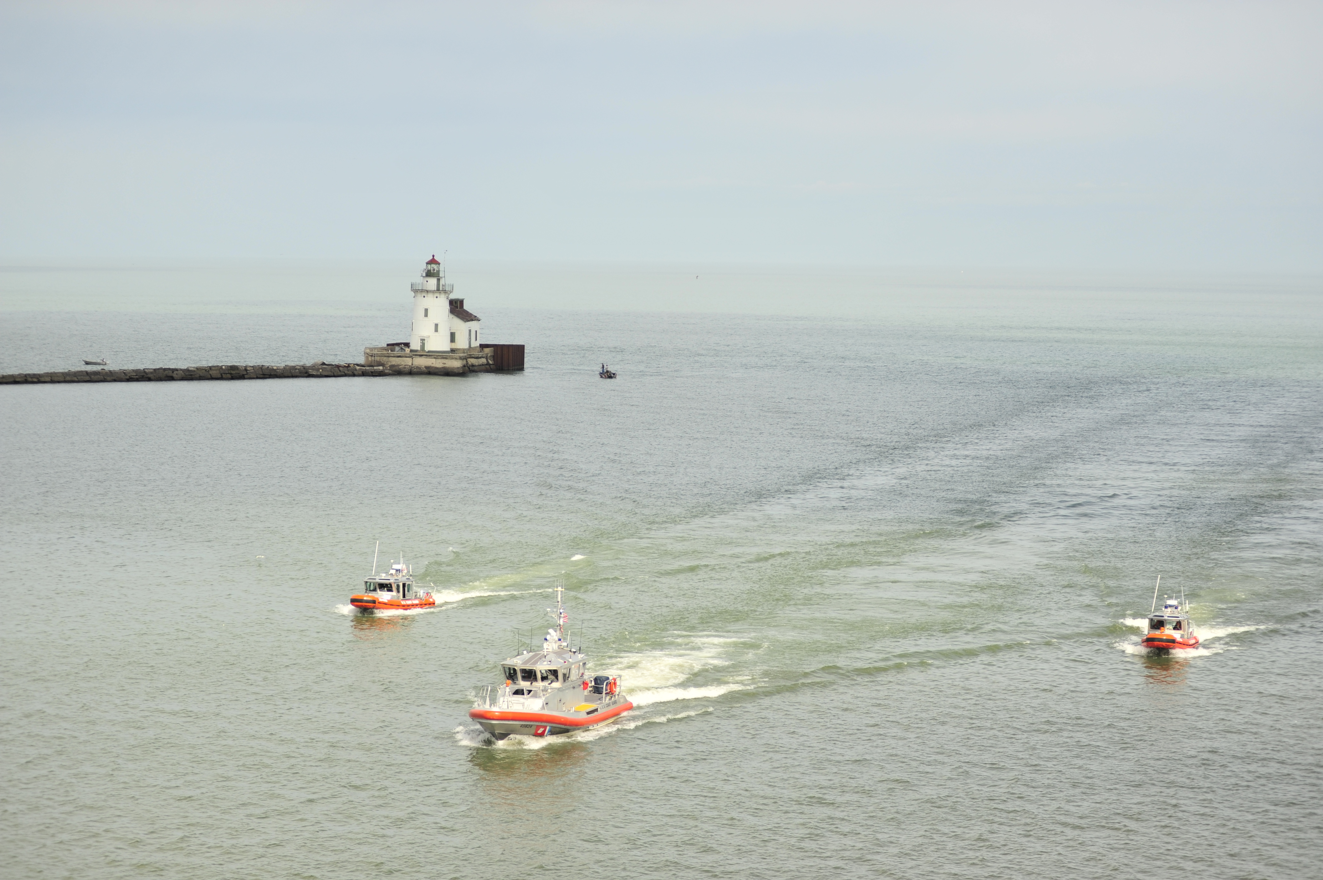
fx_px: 2938
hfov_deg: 25.4
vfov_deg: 17.0
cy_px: 440
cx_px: 662
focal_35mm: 80
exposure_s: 1/8000
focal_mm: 80
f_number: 3.5
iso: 400
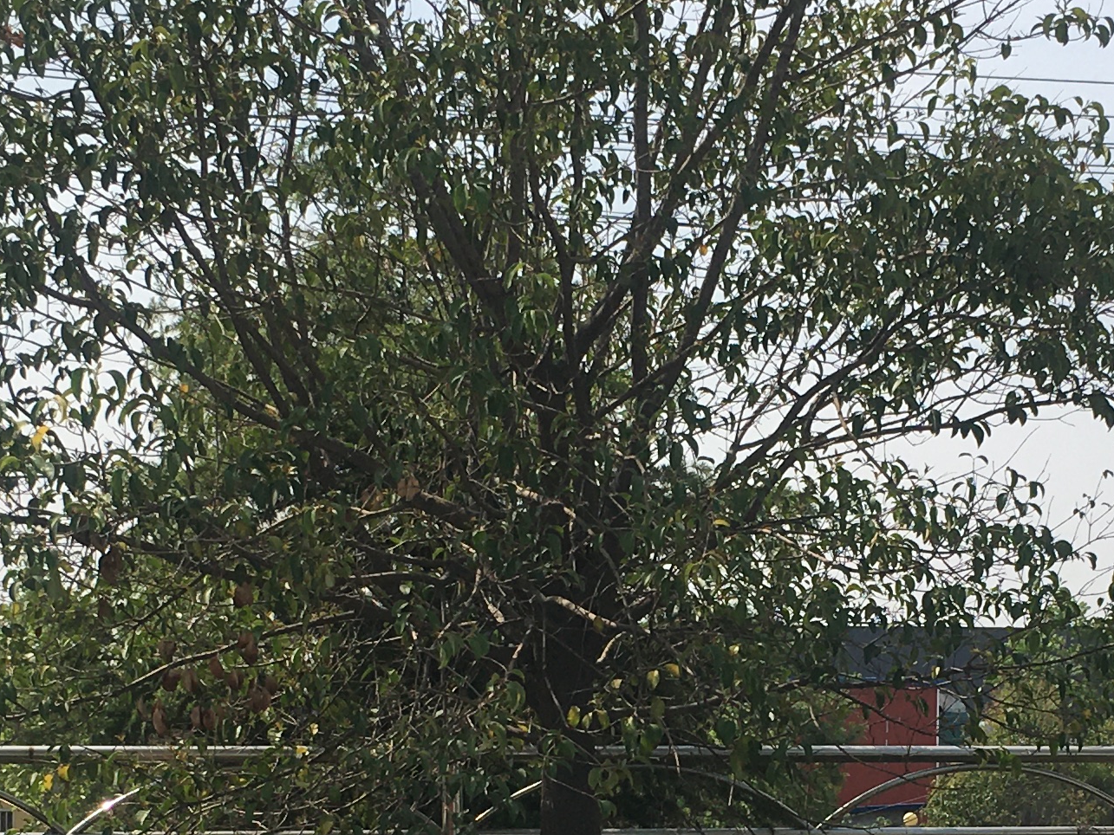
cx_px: 738
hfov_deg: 21.5
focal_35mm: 91
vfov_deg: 16.0
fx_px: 2929
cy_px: 806
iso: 25
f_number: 2.2
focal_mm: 4.15
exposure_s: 1/1709
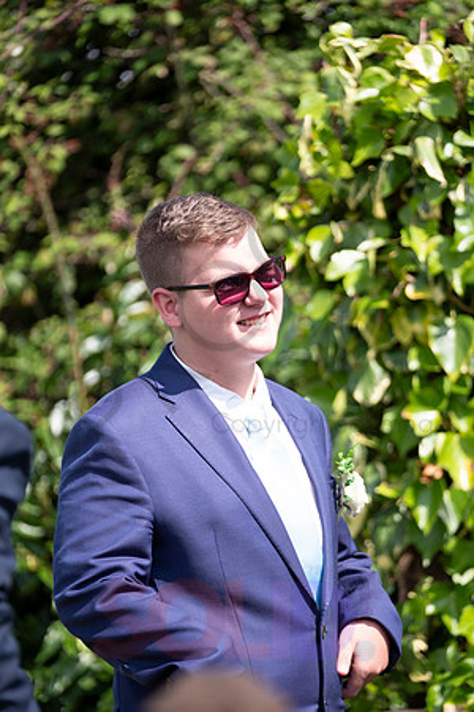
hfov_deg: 6.5
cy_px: 356
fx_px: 4147
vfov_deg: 9.8
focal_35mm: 210
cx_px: 237
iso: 200
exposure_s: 1/1000
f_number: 3.2
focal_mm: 140
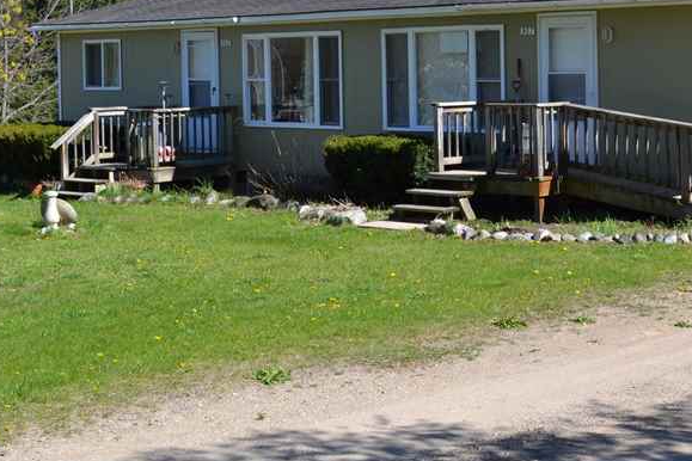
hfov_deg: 27.0
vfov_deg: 18.4
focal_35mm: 73
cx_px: 577
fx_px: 1403
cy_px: 62
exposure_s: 1/250
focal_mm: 22
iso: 100
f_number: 8
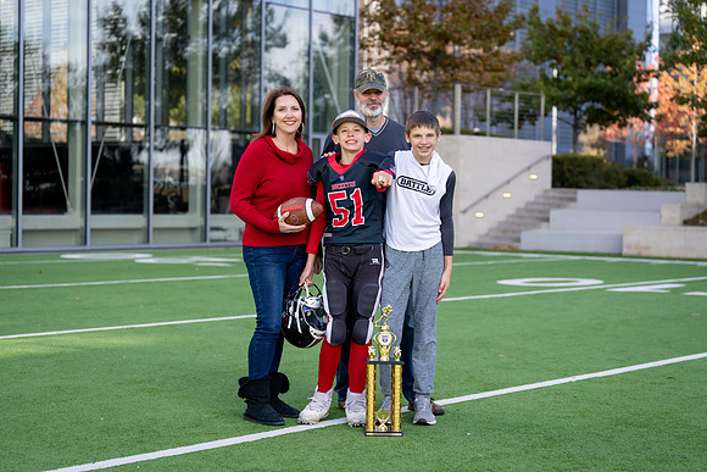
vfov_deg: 19.5
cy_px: 236
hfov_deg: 28.8
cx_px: 354
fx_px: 1375
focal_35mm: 70
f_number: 2.8
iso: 100
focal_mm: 70
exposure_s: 1/500
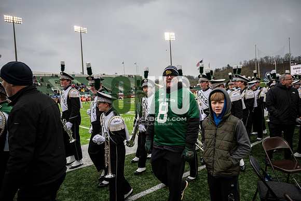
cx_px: 150
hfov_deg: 73.7
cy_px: 100
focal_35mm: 24
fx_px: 201
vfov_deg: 53.2
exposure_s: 1/500
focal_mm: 24
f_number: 2.8
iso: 100
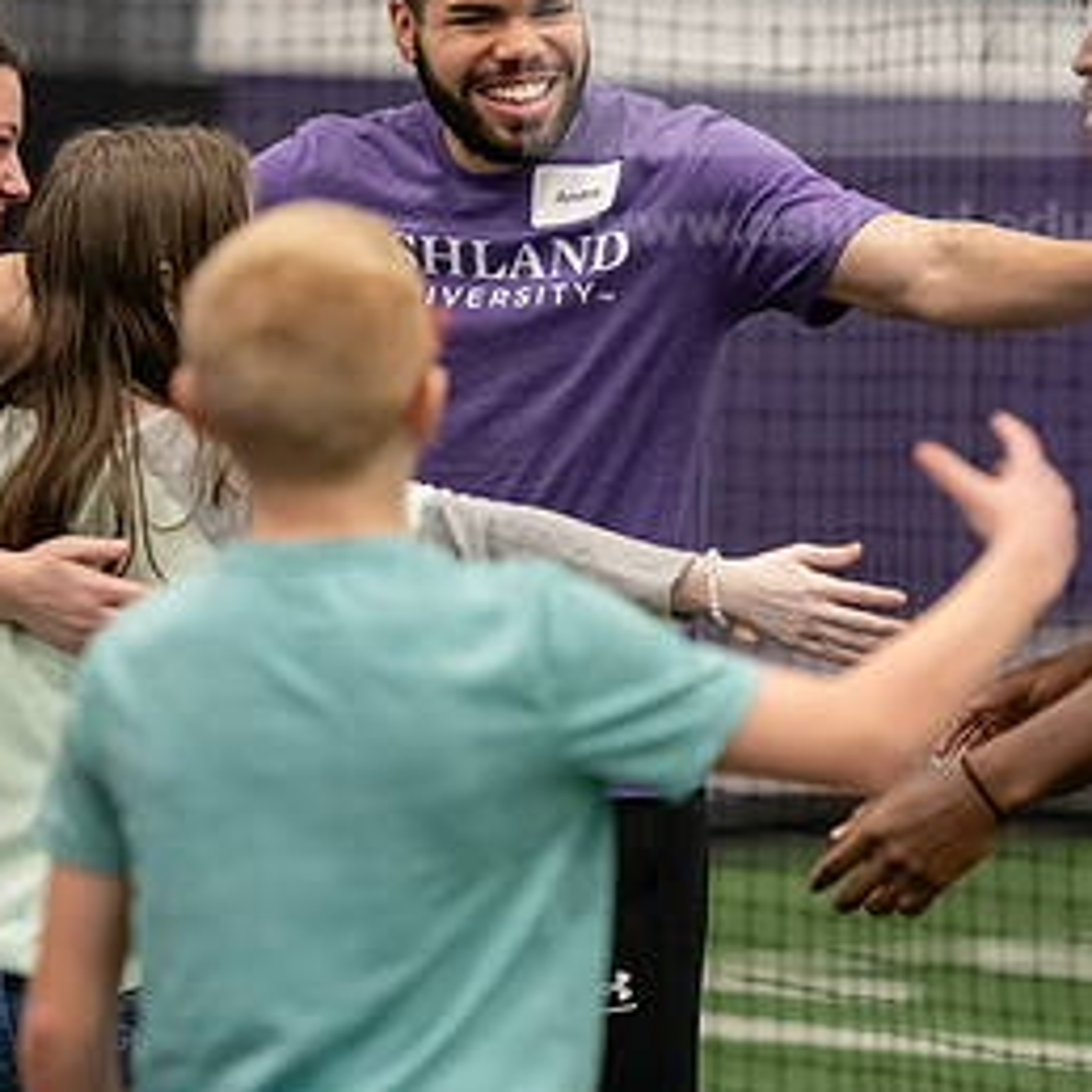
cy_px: 314
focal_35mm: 267
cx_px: 396
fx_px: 9529
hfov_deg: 6.6
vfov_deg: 6.6
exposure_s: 1/320
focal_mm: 140
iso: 4000
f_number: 3.2
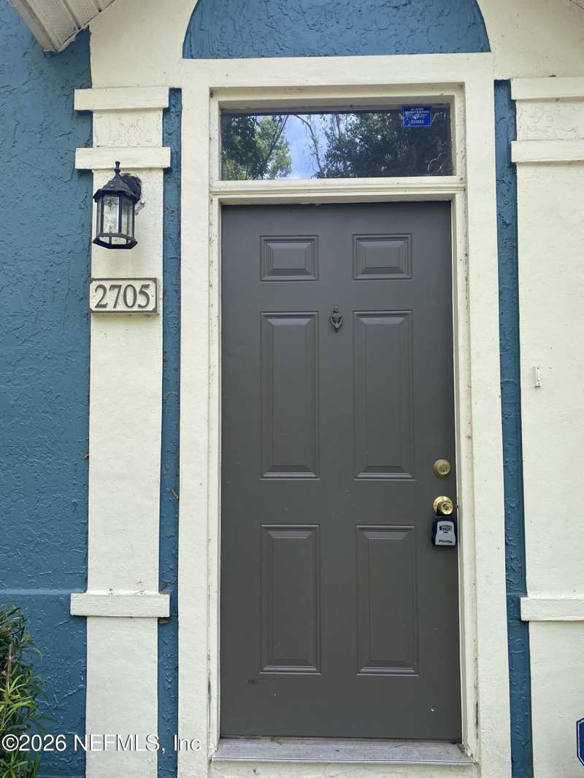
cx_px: 292
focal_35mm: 26
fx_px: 585
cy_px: 389
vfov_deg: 67.3
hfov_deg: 53.1
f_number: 1.8
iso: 32
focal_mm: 4.25
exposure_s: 1/122
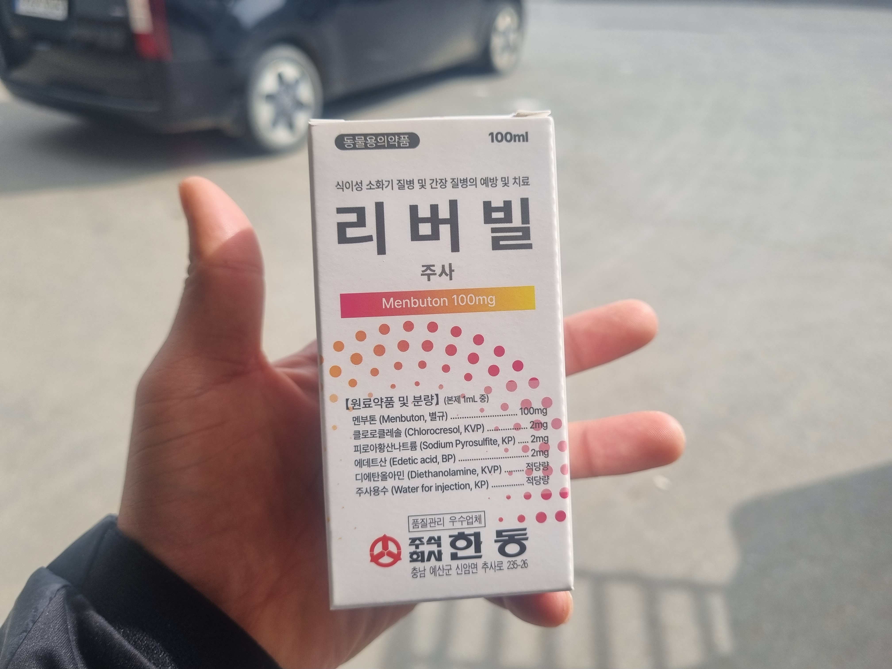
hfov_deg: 67.3
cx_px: 446
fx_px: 670
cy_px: 334
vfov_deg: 53.1
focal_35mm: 26
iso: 50
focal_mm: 5.4
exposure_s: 1/1380
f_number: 1.8
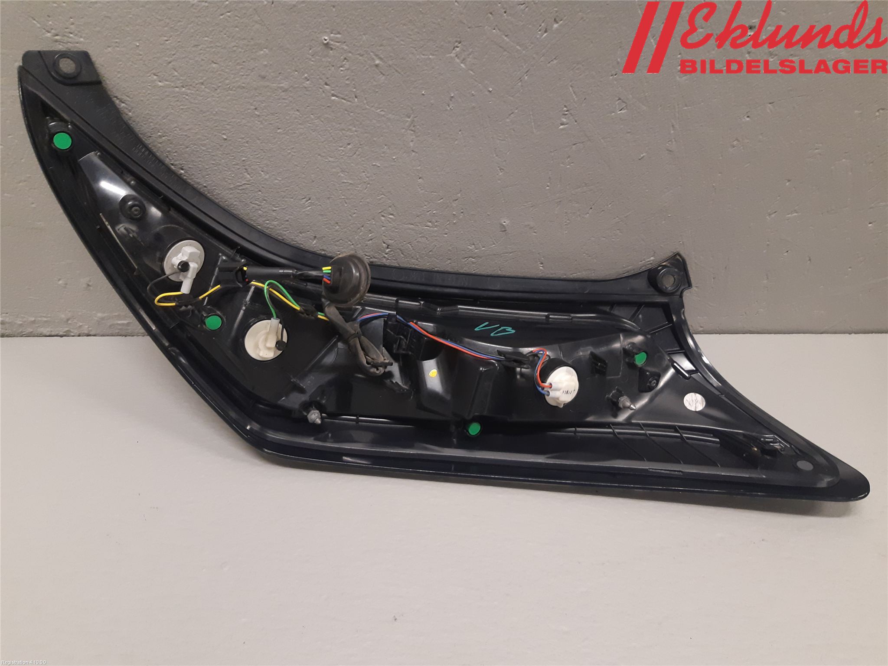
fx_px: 667
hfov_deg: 67.3
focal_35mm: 26
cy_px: 333
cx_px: 444
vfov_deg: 53.1
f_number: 1.7
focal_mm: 3.93
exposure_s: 1/50
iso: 160
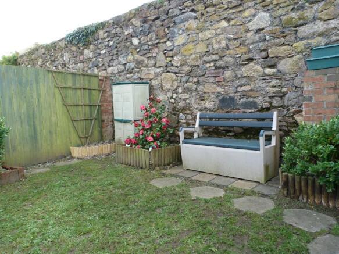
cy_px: 127
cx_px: 170
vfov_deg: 54.9
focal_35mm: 25
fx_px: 245
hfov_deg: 69.4
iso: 80
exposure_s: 1/125
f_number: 2.8
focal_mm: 4.5
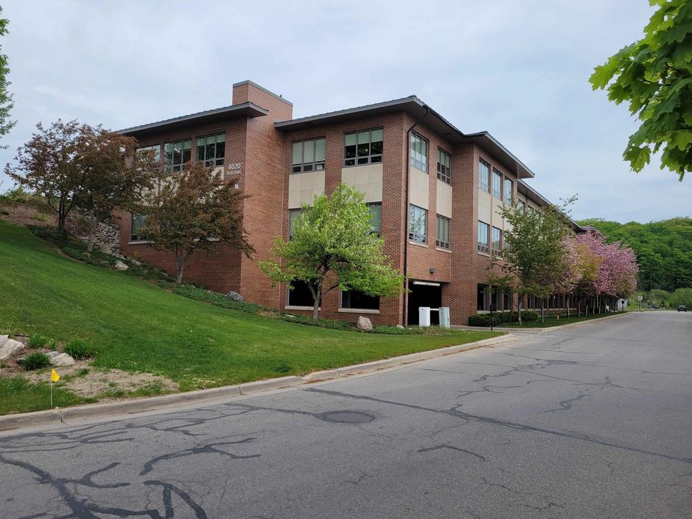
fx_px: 540
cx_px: 334
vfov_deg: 51.4
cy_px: 255
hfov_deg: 65.3
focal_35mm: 27
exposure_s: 1/1973
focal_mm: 5.4
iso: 40
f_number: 1.8
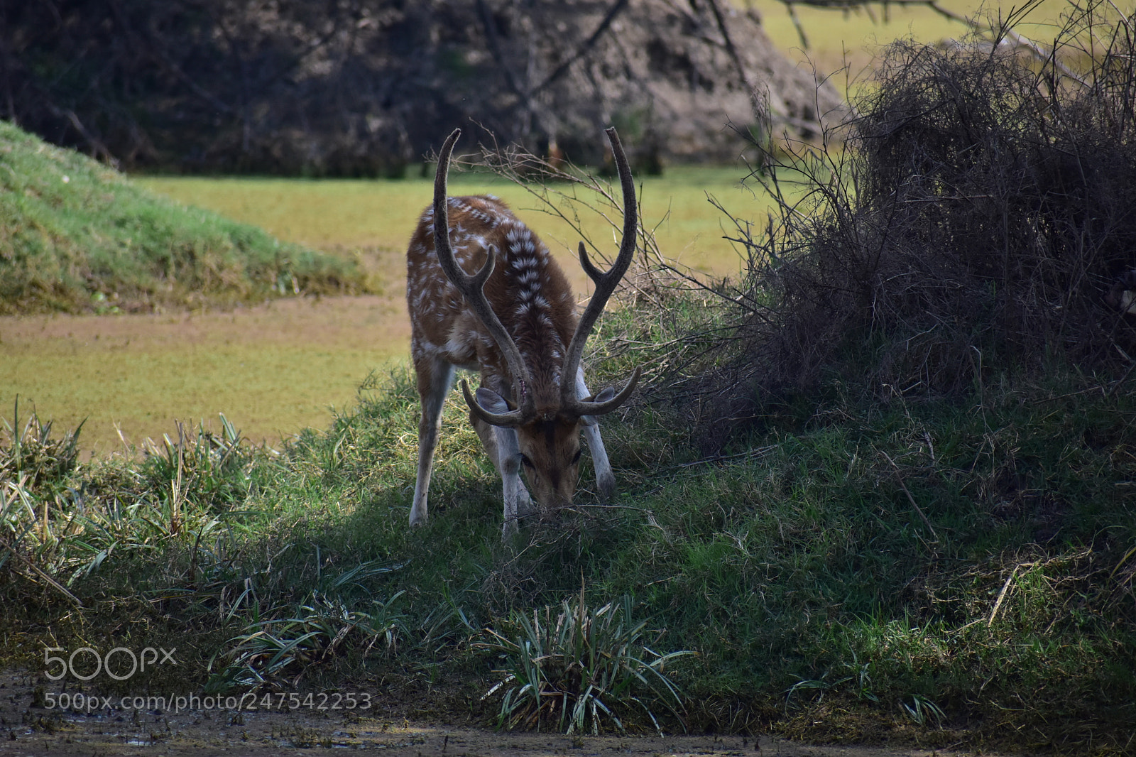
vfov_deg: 3.1
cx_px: 568
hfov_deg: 4.6
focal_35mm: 450
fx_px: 14196
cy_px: 378
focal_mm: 300
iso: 640
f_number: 6.3
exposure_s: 1/1600
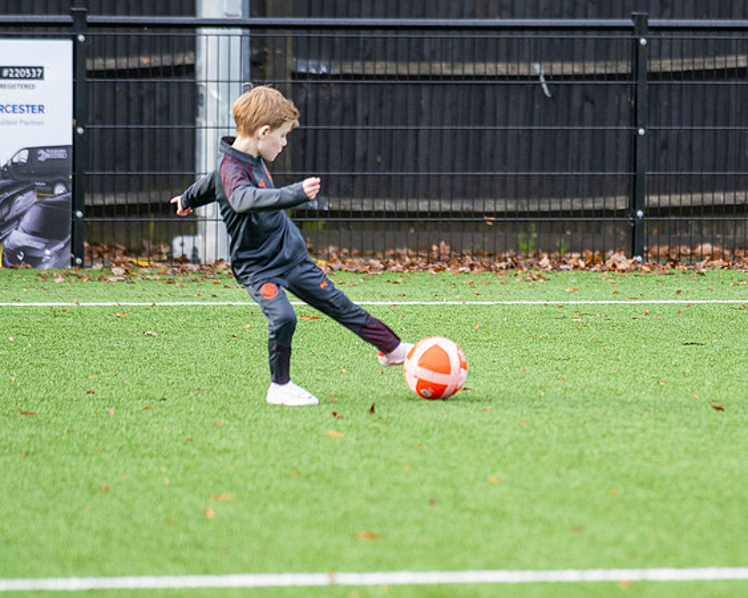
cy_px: 303
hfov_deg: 5.5
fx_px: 7764
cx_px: 521
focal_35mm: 351
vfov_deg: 4.4
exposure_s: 1/2000
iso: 400
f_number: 1.8
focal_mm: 135
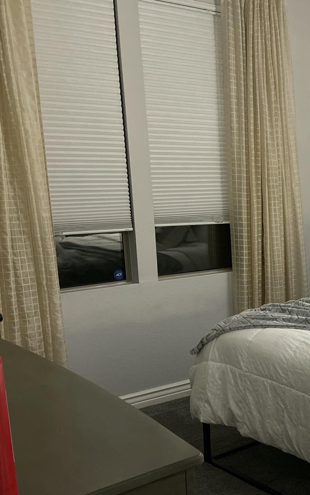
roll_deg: -1.2
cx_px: 398
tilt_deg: -13.5
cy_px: 310
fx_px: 662
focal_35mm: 49
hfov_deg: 23.4
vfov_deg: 40.8
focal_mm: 5.1
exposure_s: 1/40
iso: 500
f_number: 1.6
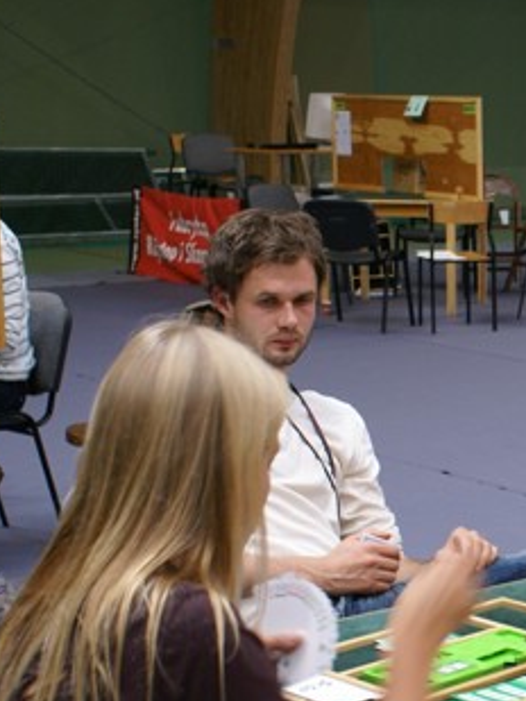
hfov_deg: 16.4
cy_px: 515
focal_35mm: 85
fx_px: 1721
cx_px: 689
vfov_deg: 22.8
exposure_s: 1/25
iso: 200
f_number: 5.6
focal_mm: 26
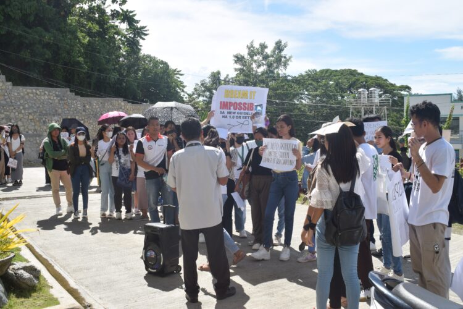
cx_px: 232
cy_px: 154
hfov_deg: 49.6
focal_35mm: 39
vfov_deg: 34.2
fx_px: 502
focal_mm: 26
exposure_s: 1/500
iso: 400
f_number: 11
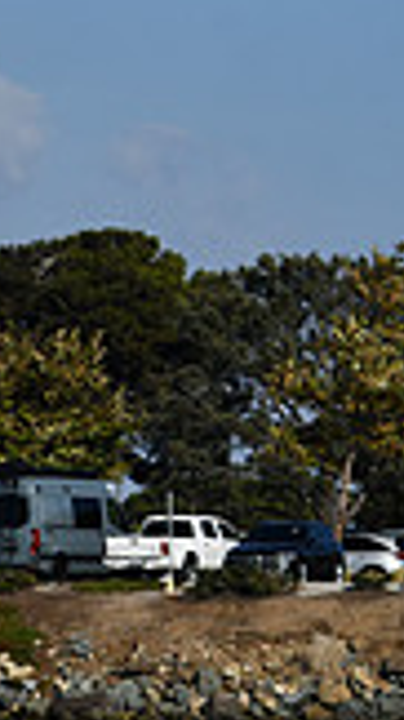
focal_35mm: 394
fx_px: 7511
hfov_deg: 3.0
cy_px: 704
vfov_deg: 5.5
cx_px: -808
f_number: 9
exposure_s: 1/640
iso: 100
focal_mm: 70
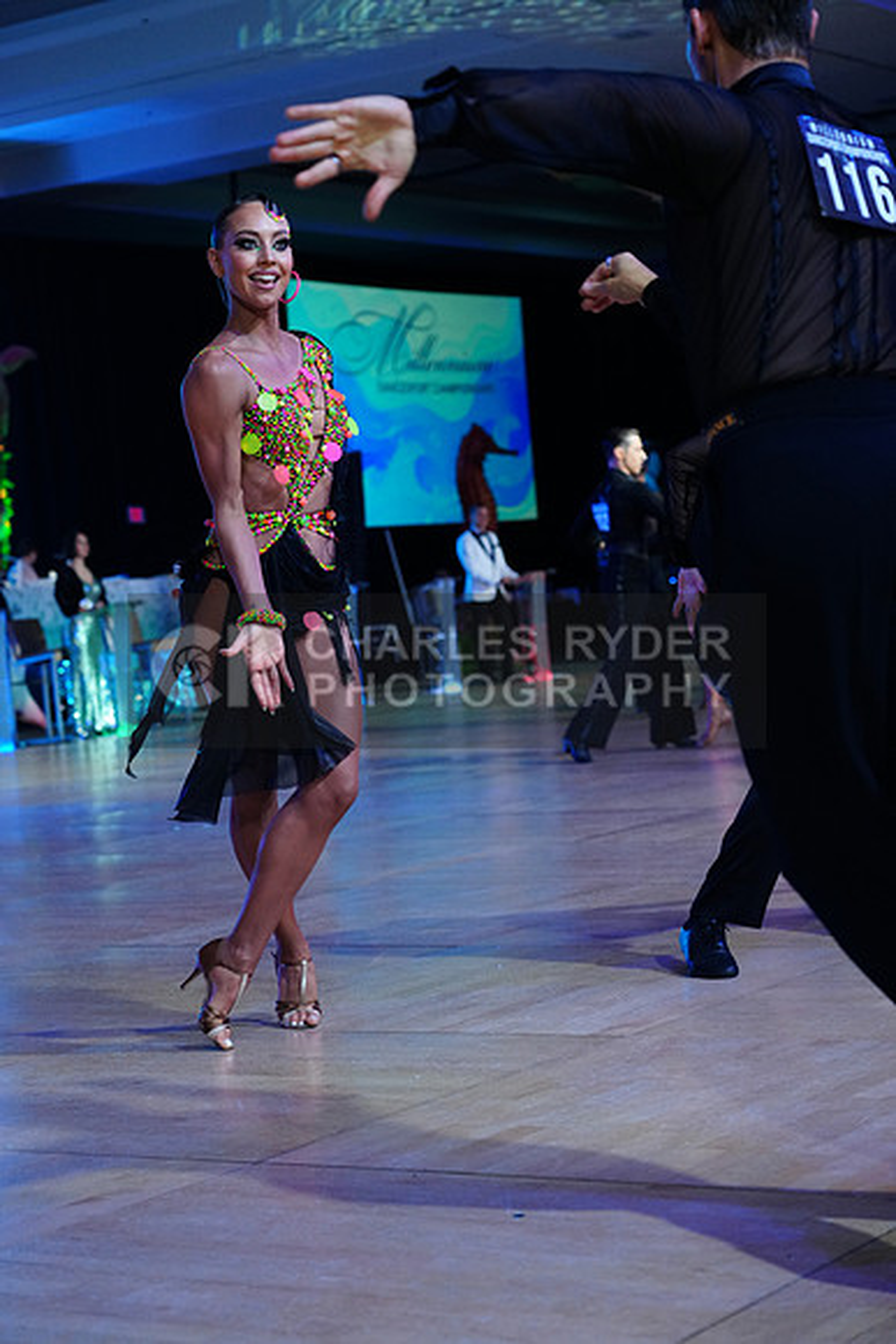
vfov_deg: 28.8
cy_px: 672
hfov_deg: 19.5
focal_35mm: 70
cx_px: 448
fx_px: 2612
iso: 2500
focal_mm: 70
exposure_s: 1/400
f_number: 4
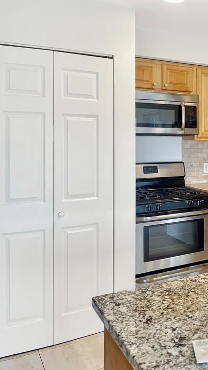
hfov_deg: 28.3
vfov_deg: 54.0
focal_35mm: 37
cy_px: 185
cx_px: 242
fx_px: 363
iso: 80
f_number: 1.6
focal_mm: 5.1
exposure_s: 1/120
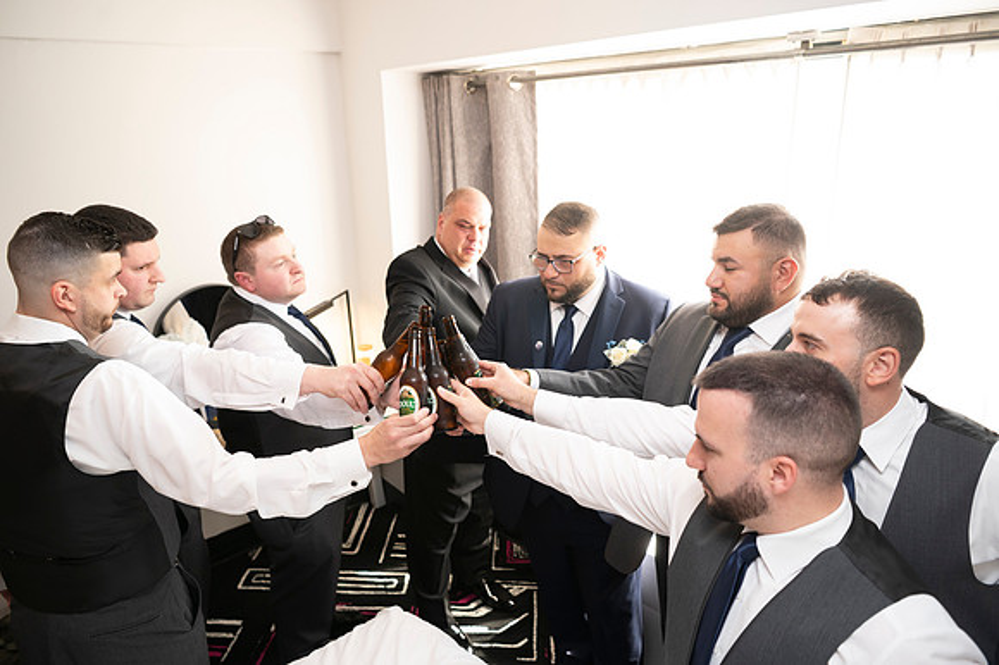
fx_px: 666
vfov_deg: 53.1
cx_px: 500
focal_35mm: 24
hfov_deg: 73.8
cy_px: 332
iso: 800
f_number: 2.8
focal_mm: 24
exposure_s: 1/100
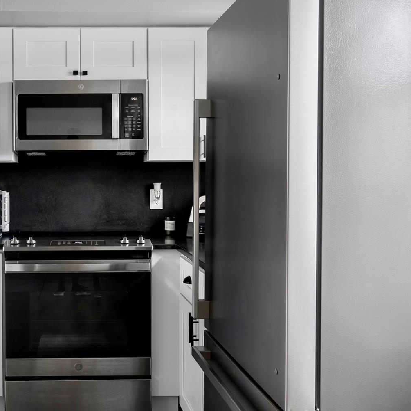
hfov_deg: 35.6
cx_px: 88
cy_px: 198
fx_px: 620
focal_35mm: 46
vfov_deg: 36.7
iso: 80
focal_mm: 34.1
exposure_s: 1/13
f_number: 10
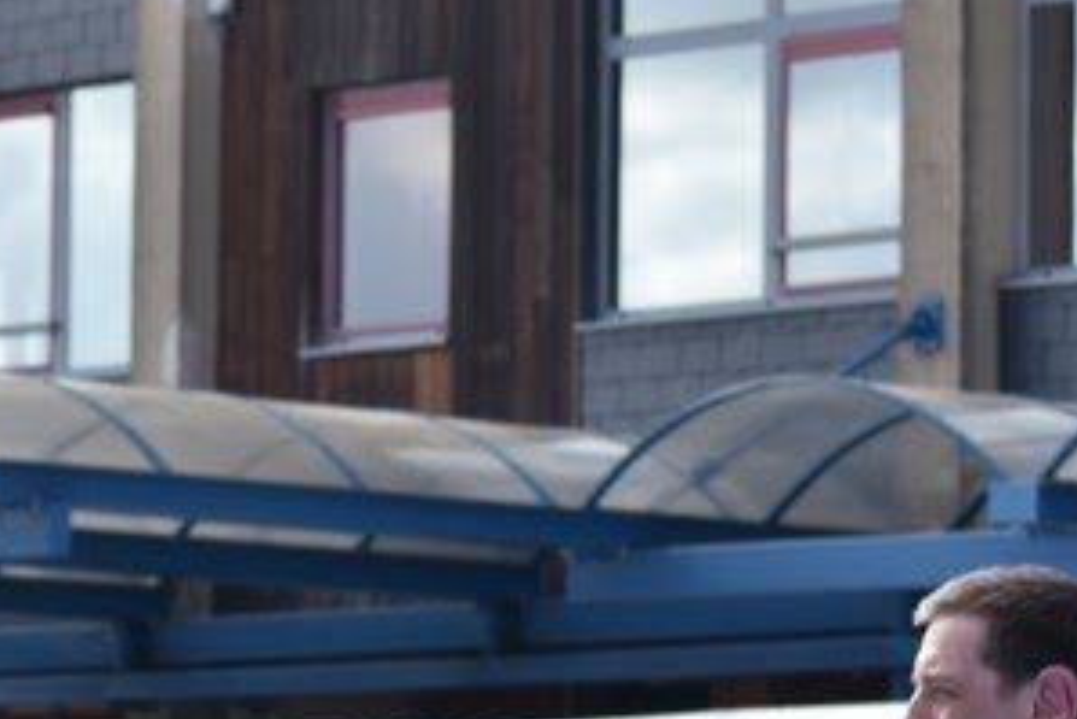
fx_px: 7722
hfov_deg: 7.8
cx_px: -679
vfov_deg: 5.3
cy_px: 1104
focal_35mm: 258
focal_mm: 50
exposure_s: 1/500
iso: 100
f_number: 5.6
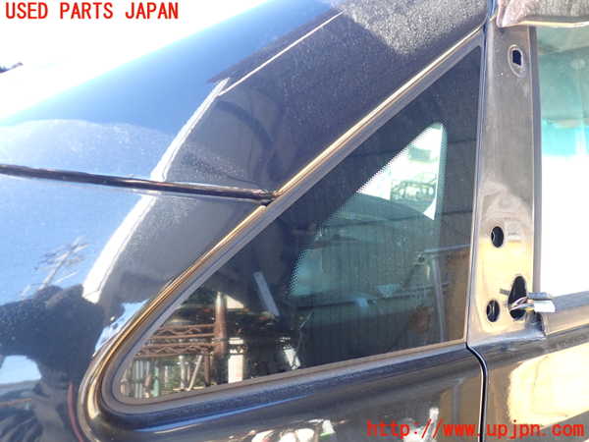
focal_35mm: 30
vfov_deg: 46.8
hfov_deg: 60.0
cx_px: 294
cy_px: 221
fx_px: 510
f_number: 2.3
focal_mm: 5.4
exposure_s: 1/60
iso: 125
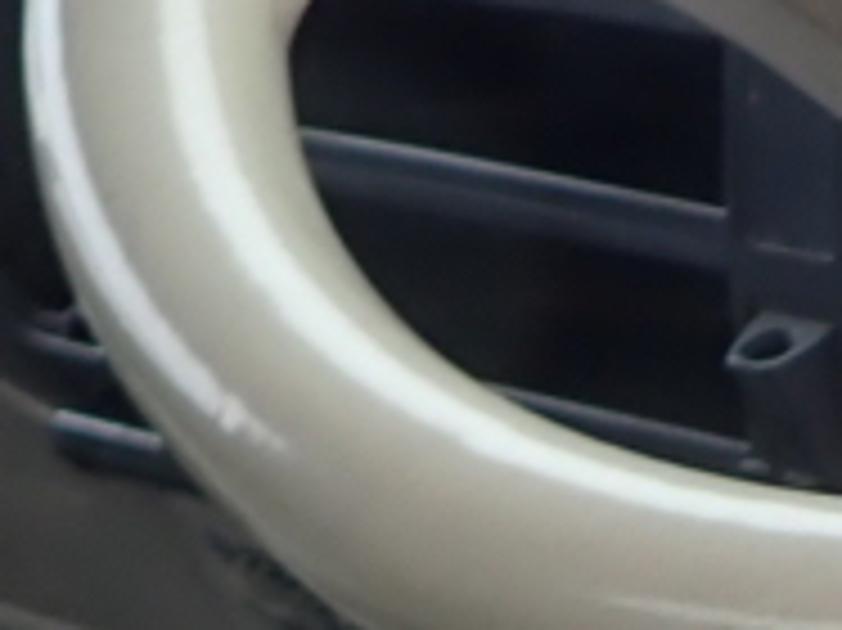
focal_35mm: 171
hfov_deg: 10.7
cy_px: 270
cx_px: 1585
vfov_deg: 8.7
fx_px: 4157
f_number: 2.8
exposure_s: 1/200
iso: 100
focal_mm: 4.5
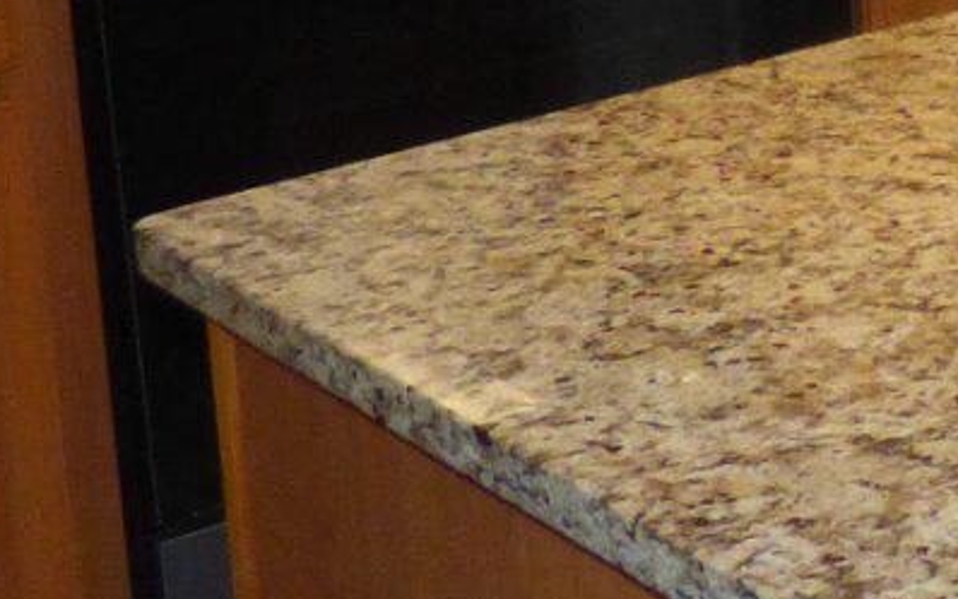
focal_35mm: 109
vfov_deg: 11.6
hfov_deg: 16.5
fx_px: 2847
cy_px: -269
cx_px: 1622
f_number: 2.8
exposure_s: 1/60
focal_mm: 3.58
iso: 400
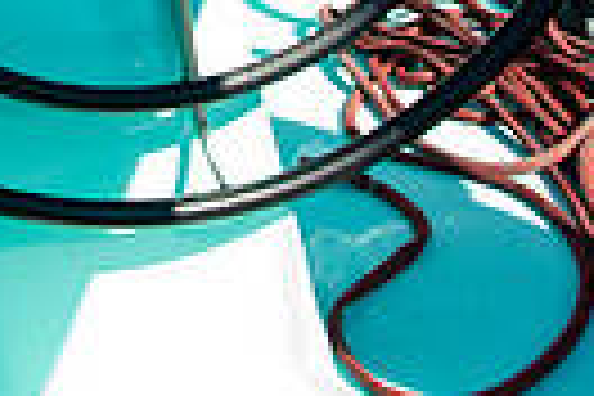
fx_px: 1122
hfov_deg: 22.6
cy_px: -286
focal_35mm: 68
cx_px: -360
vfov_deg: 17.0
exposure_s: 1/20
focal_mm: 15
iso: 50
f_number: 16
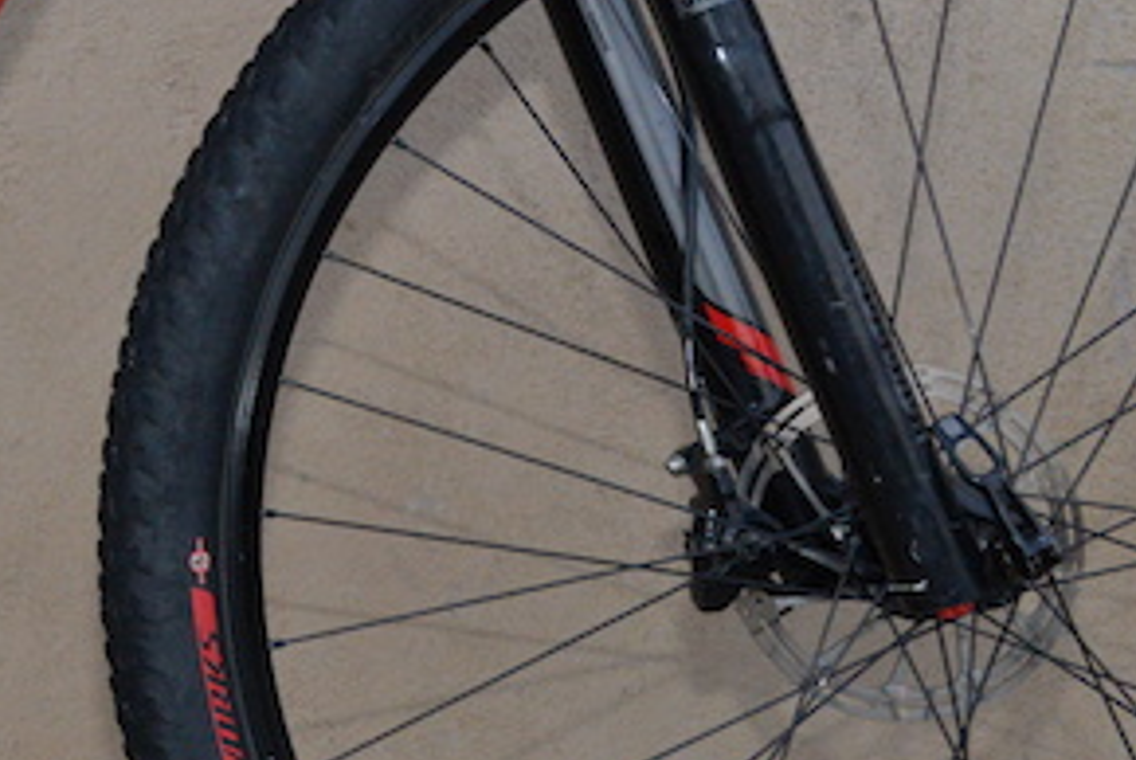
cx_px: -388
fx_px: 3917
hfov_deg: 15.6
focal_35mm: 124
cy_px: 329
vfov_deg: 11.1
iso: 4000
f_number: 10
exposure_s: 1/60
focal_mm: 45
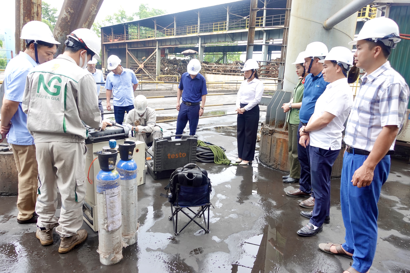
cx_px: 205
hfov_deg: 73.7
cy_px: 136
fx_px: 273
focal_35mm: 24
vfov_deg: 53.1
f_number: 3.5
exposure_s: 1/80
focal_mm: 9.4
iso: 125
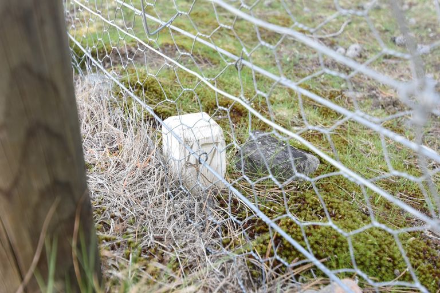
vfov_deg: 36.9
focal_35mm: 36
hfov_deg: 53.1
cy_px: 146
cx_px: 220
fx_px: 440
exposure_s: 1/100
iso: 400
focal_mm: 24
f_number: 5
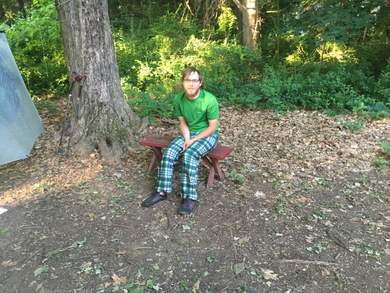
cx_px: 195
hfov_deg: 61.7
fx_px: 327
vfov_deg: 48.2
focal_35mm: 29
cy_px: 146
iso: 100
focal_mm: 4.15
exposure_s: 1/30
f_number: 2.2
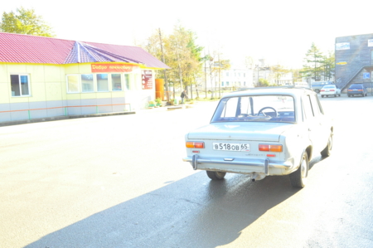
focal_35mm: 33
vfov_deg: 39.9
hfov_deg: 57.3
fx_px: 342
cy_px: 124
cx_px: 186
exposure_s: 1/125
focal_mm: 22
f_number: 13
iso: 1600
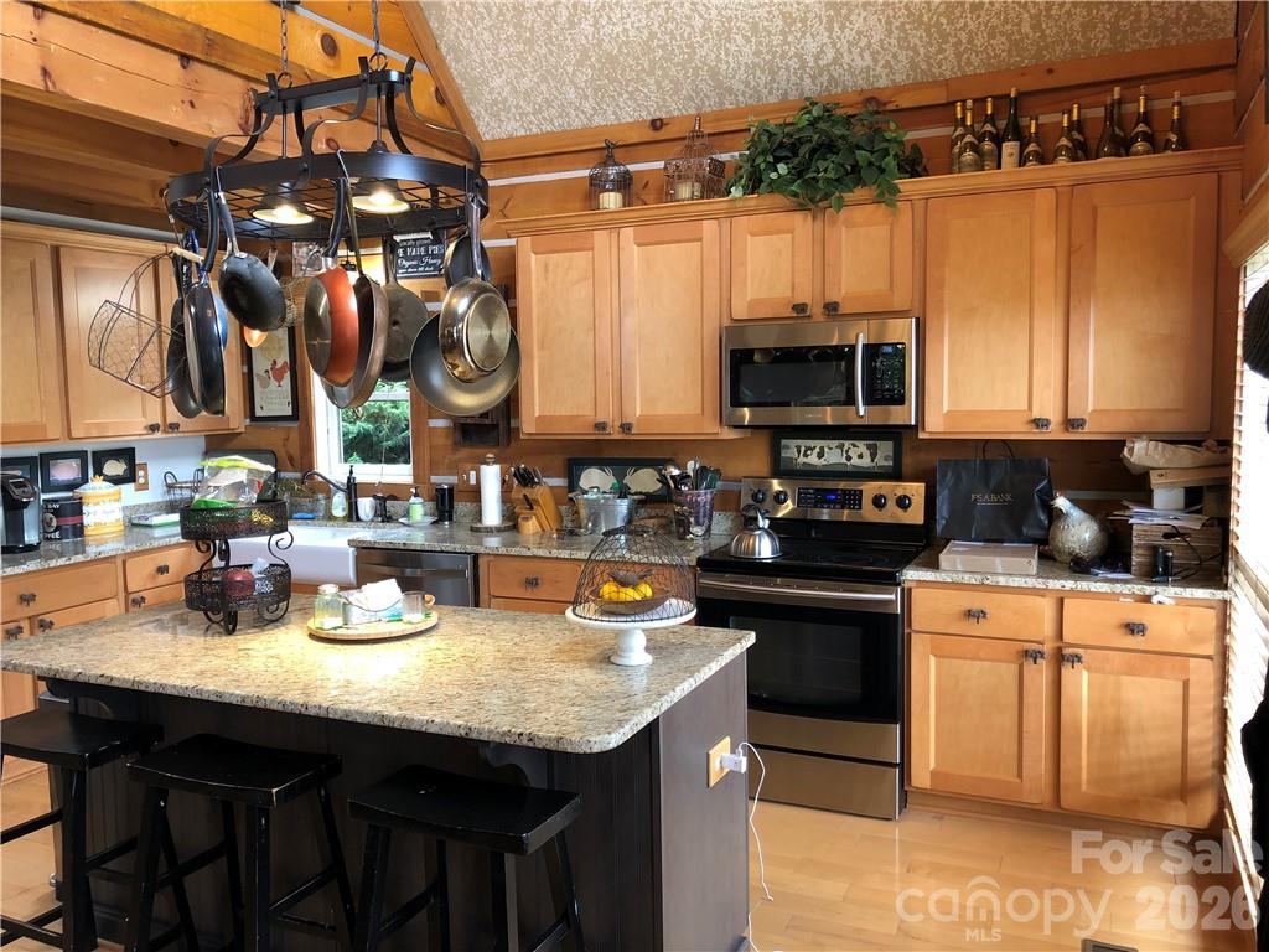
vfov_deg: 49.7
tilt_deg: -4.4
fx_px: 1026
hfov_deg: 63.4
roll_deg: +0.8
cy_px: 476
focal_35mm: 28
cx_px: 634
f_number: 1.8
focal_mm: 3.99
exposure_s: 1/20
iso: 40
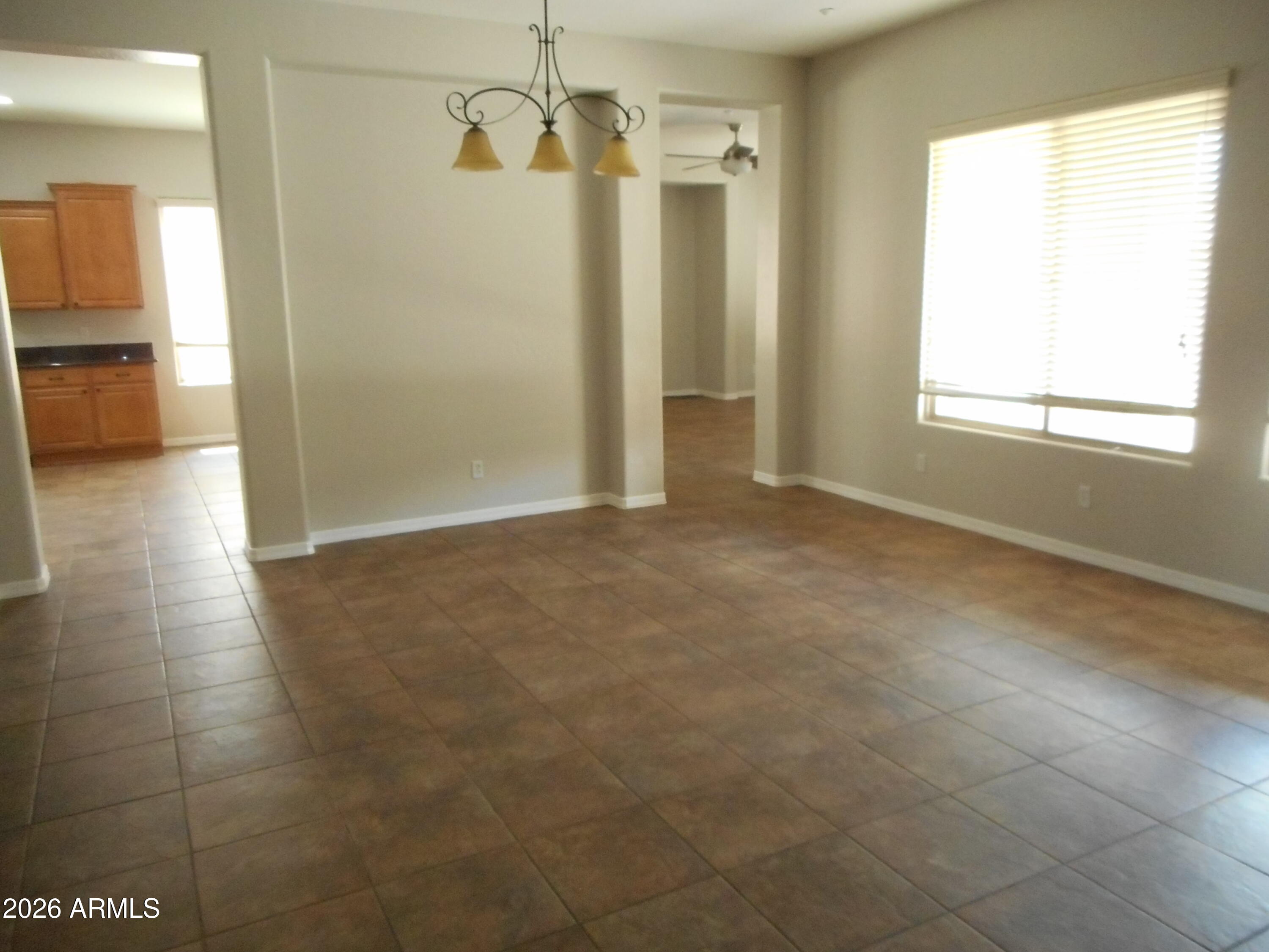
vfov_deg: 54.9
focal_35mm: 25
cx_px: 634
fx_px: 916
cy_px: 476
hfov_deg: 69.4
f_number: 3.7
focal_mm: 4.5
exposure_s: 1/25
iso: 560
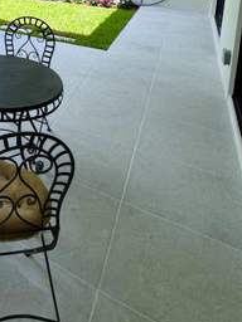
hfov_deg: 33.1
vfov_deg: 42.7
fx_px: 326
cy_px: -23
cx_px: -50
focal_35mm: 35
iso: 50
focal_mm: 2.22
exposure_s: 1/1006
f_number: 2.2
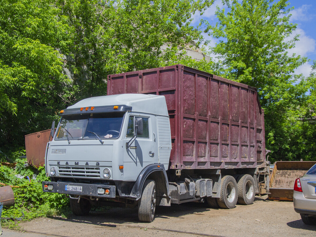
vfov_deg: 31.5
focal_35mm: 46
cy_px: 119
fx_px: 420
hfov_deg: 41.2
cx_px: 147
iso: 500
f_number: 4
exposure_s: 1/4000
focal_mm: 28
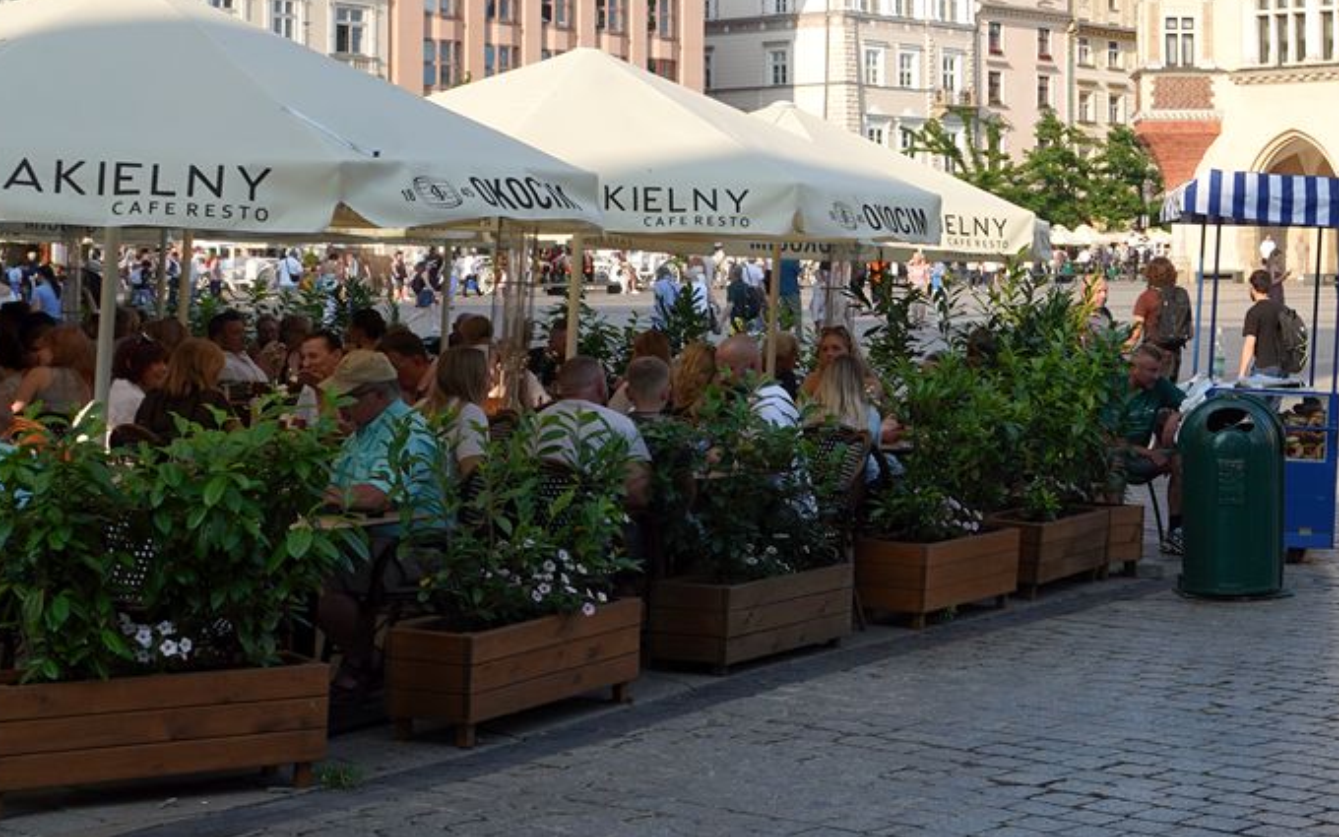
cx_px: 1408
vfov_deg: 17.9
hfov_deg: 26.7
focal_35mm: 72
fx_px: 2627
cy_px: 169
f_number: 11
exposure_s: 1/100
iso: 100
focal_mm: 24
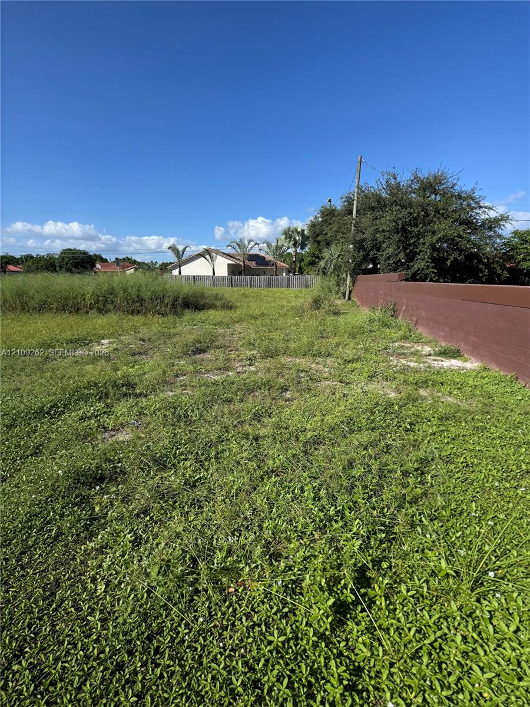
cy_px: 354
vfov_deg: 71.6
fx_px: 490
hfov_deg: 56.8
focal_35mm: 24
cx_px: 265
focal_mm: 6.76
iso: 80
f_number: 1.78
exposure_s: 1/4049
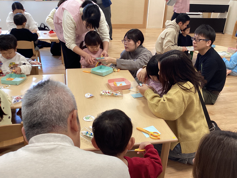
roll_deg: -3.0
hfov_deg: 55.3
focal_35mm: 33
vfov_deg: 42.9
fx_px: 226
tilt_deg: -24.6
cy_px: 87
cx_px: 121
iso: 125
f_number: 2.4
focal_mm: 3.3
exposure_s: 1/60
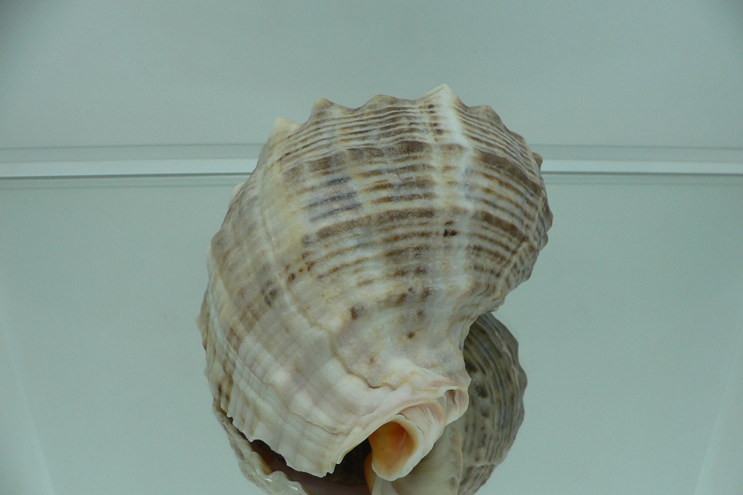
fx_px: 764
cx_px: 377
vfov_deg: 35.9
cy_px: 280
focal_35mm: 37
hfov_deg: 51.9
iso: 80
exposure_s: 1/60
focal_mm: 4.6
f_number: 2.8
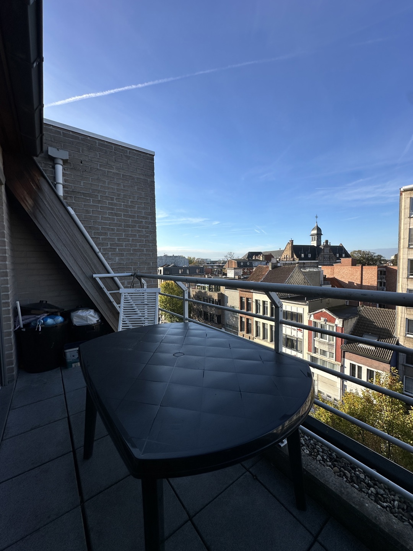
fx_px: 223
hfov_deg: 85.7
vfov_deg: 102.1
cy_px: 276
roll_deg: +0.0
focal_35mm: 14
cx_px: 206
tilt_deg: -2.2
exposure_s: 1/1453
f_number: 2.2
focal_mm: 2.22
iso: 50
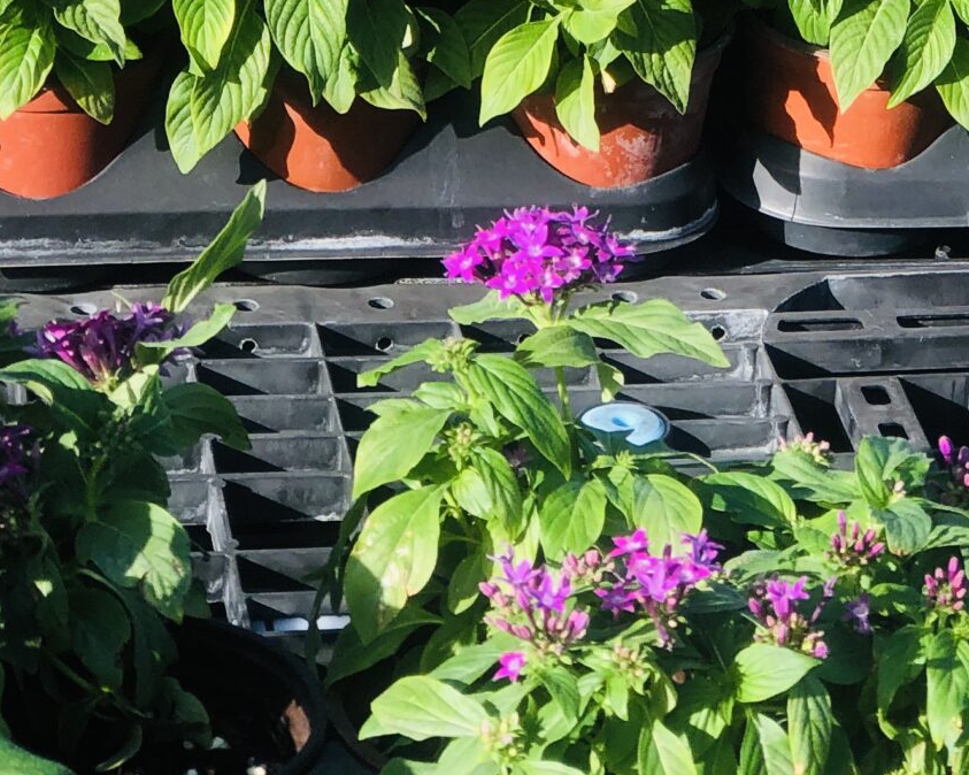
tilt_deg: -20.1
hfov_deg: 11.4
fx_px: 4846
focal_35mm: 169
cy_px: -328
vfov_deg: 8.9
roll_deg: -5.0
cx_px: 749
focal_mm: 6.6
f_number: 2.8
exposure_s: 1/355
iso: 20
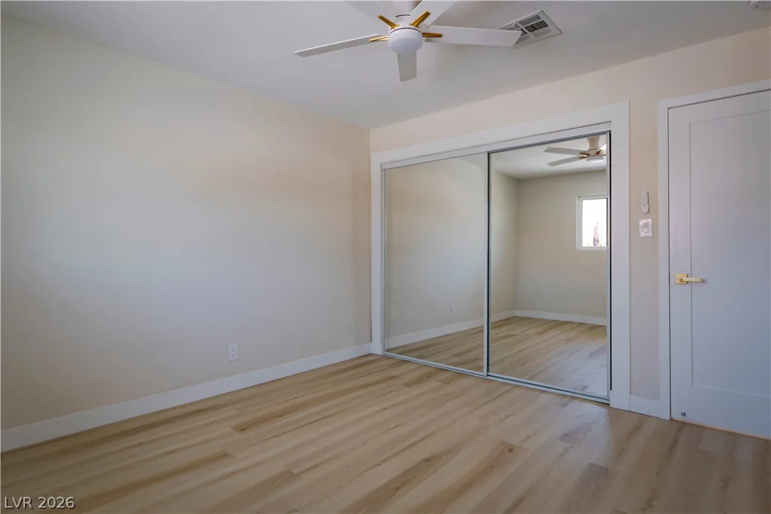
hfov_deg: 90.0
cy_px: 257
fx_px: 386
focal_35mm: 18
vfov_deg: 67.4
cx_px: 386
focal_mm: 12
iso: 100
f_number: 11
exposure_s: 4
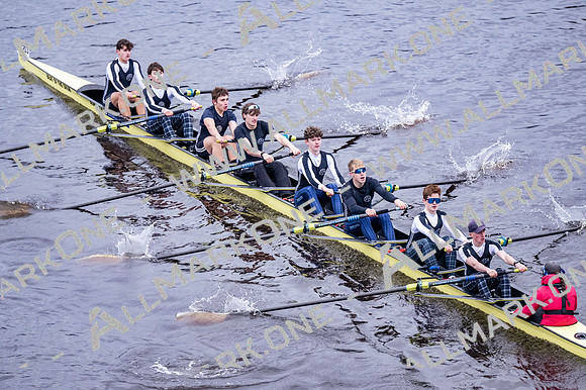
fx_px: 4880
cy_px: 195
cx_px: 293
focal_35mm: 300
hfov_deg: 6.9
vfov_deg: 4.6
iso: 2800
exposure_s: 1/2000
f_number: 2.8
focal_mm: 200
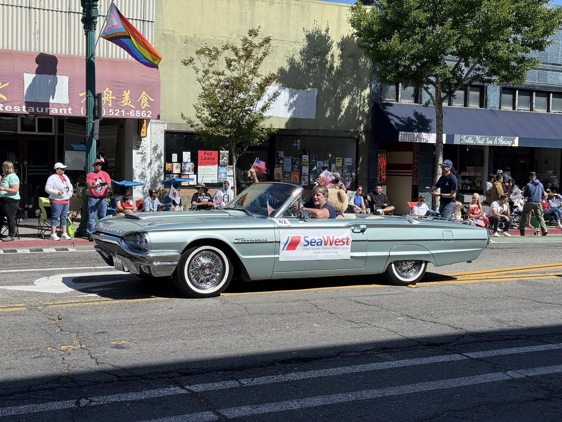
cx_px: 281
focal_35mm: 48
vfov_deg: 30.3
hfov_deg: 39.7
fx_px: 779
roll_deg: -1.2
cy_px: 211
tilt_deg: -2.9
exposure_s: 1/4587
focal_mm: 6.76
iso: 64
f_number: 1.78
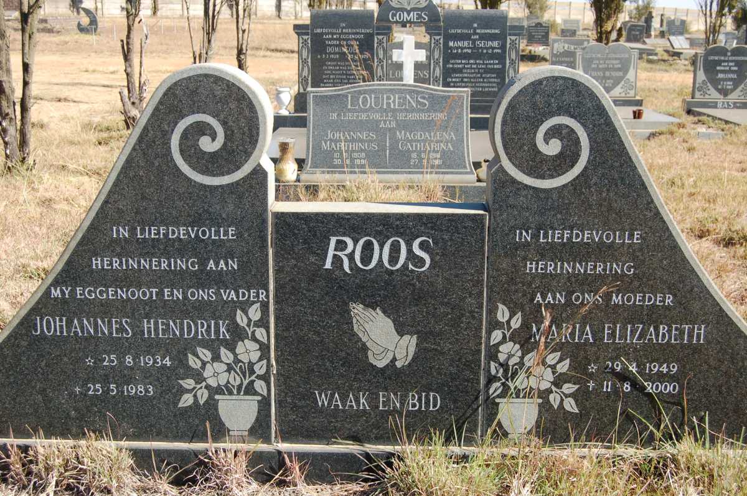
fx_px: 964
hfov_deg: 42.4
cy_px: 248
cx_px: 374
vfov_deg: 28.9
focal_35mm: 46
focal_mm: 31
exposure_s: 1/200
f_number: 6.3
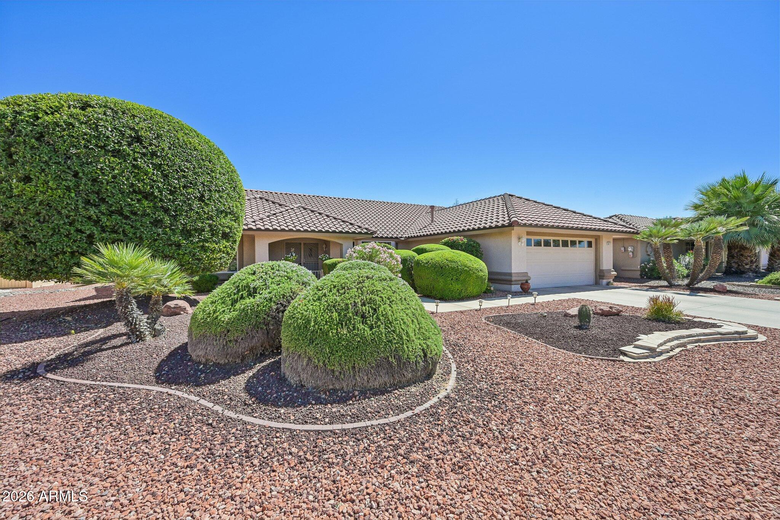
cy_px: 260
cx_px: 390
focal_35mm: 14
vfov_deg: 81.2
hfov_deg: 104.3
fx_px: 303
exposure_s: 1/1600
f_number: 8
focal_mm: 14
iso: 640
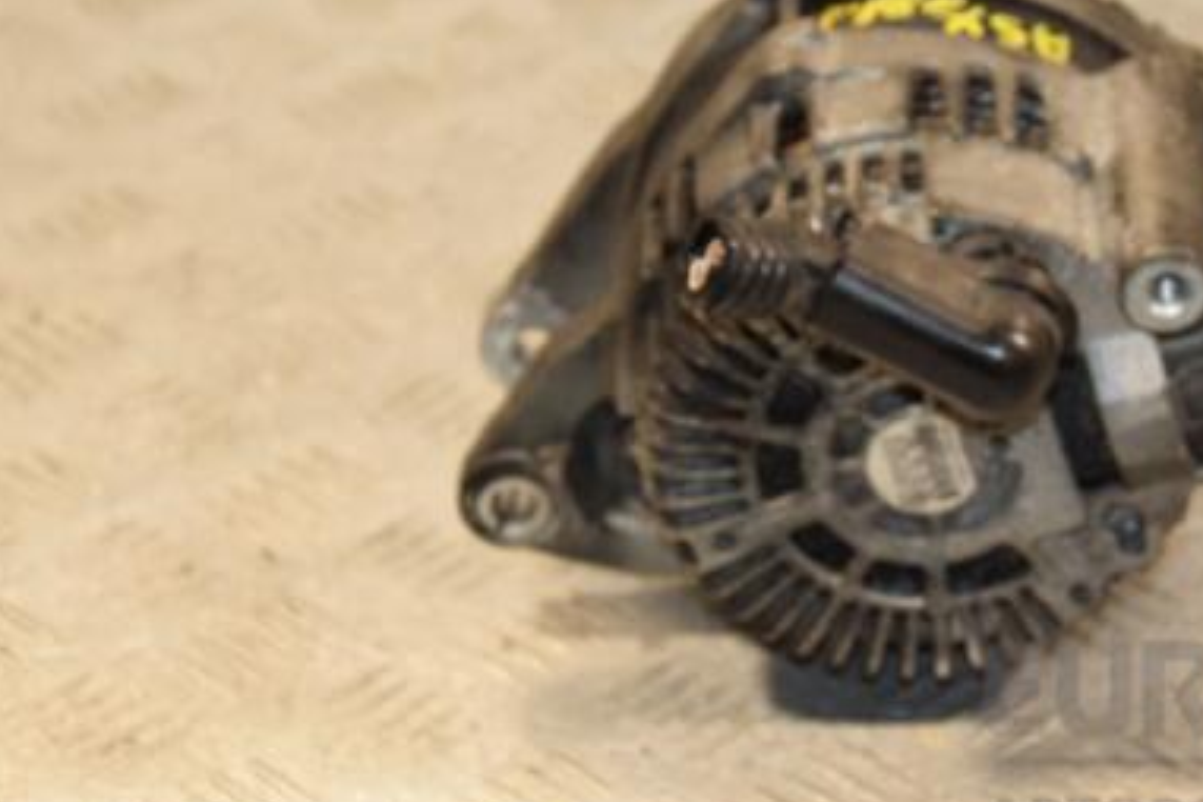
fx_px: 4578
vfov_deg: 10.0
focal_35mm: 137
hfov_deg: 14.9
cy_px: 268
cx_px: 925
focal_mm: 58
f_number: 5.6
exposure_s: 1/200
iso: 800
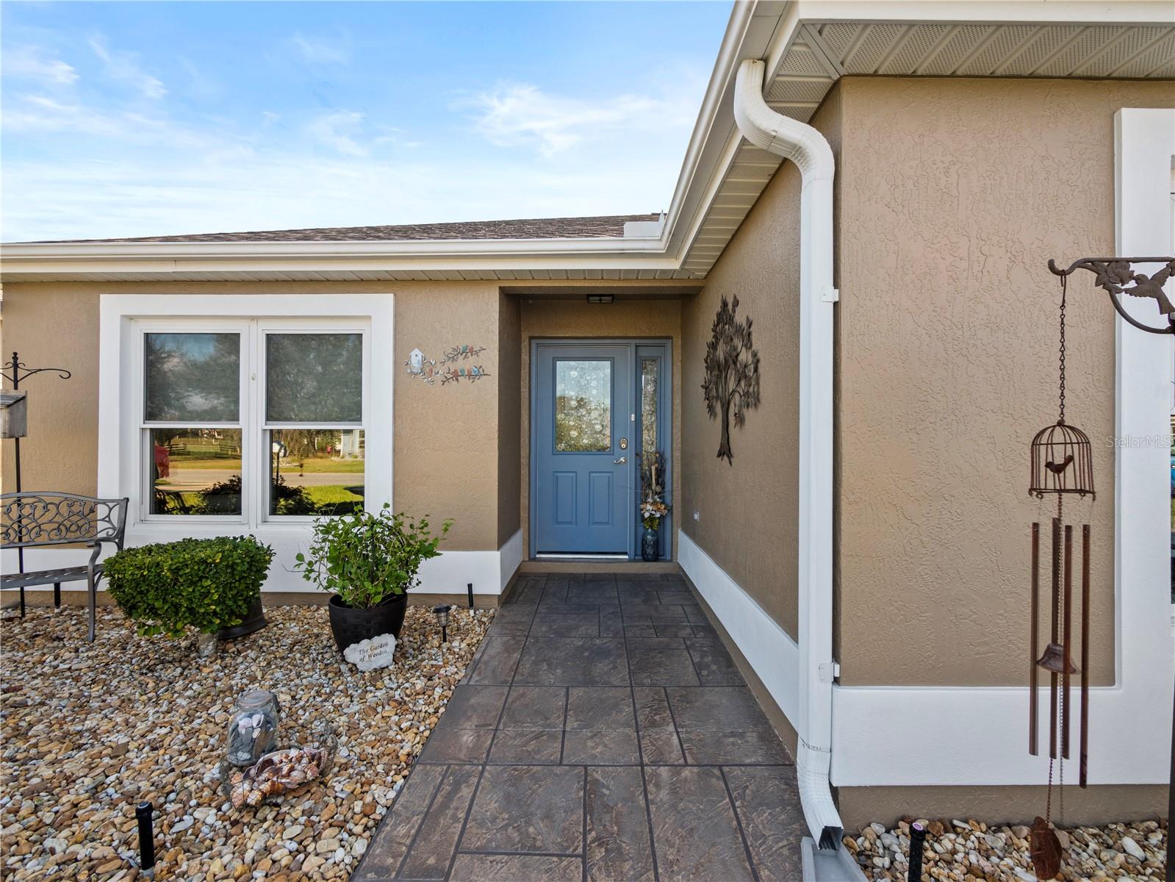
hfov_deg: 102.1
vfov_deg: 85.7
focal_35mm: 14
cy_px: 441
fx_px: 475
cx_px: 588
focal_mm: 7
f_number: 8
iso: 800
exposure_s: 1/160
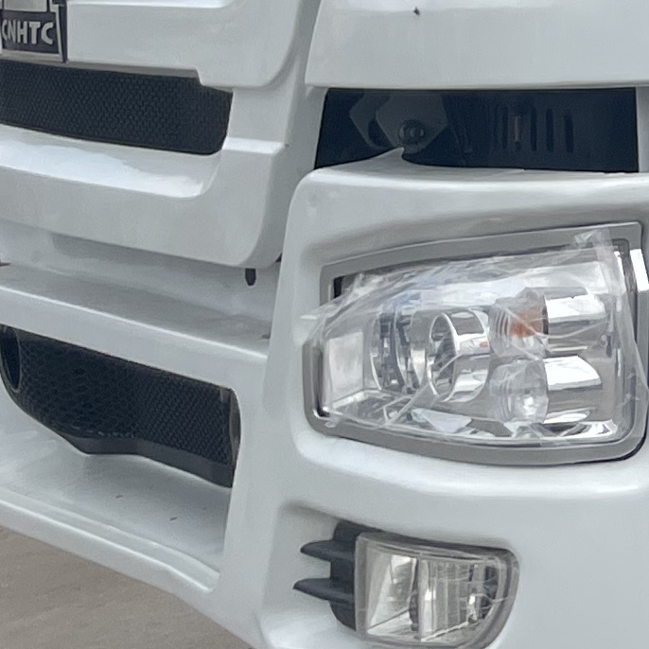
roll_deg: +3.1
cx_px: 1727
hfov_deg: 10.5
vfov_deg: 12.5
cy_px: -228
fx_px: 2864
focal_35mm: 135
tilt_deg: +0.9
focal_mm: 4.2
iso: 32
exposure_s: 1/2564
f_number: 1.6
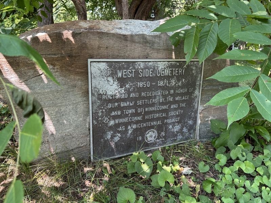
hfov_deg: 67.3
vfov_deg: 53.1
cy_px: 102
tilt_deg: -14.8
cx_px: 136
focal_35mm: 26
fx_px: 204
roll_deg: -3.5
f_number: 1.5
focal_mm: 5.7
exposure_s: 1/131
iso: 32
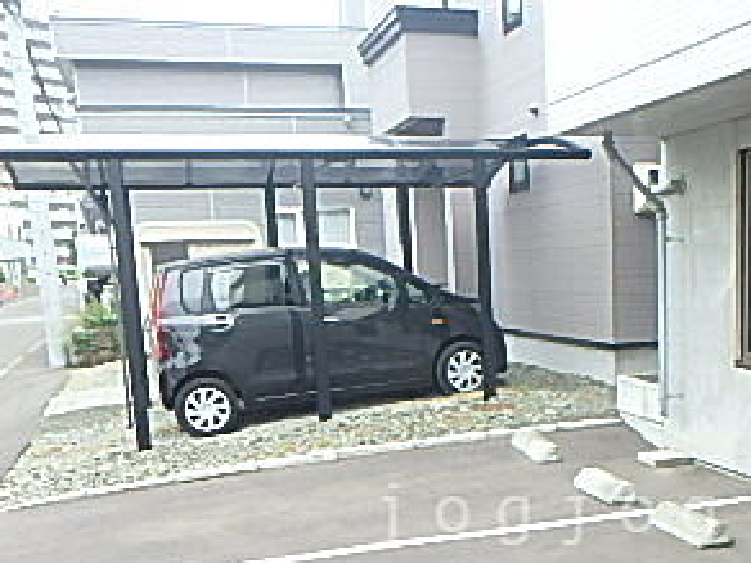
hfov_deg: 40.2
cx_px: 553
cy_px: 514
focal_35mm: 46
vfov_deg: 30.1
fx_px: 998
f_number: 3.5
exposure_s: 1/80
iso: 125
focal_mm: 3.7
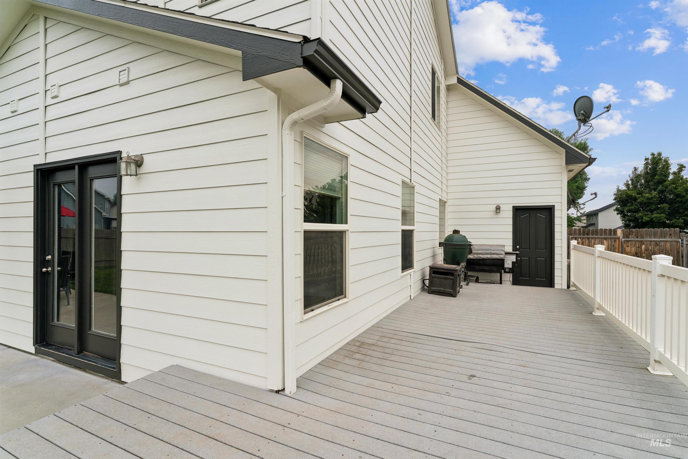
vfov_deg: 68.6
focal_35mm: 18
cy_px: 230
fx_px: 336
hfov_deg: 91.3
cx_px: 344
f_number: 13
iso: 400
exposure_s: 1/320
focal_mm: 17.6
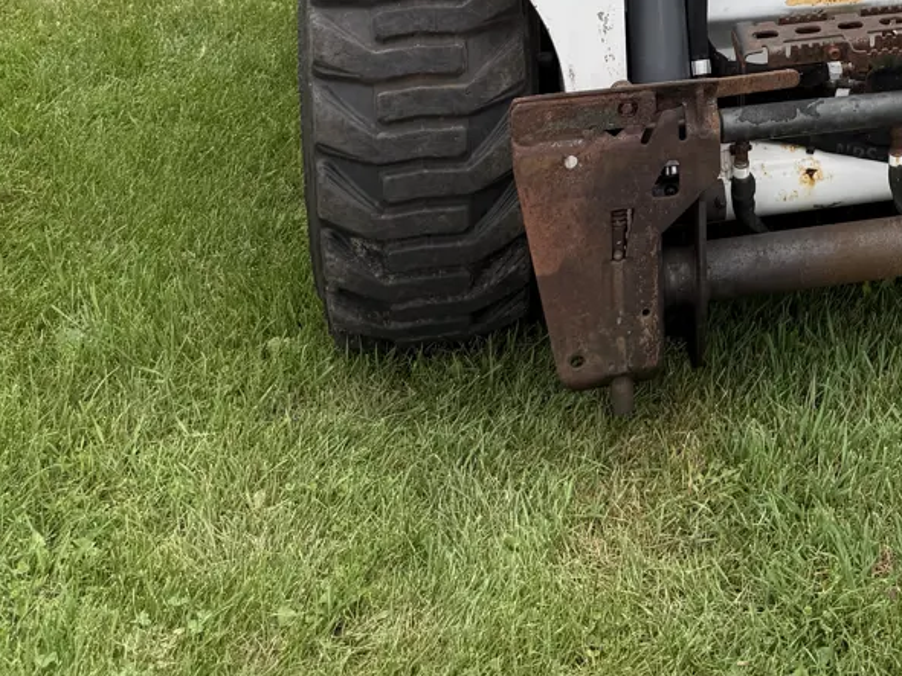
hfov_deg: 28.0
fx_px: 1693
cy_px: -214
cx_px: 908
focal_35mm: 65
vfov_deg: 20.5
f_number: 1.78
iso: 80
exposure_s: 1/459
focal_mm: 6.76
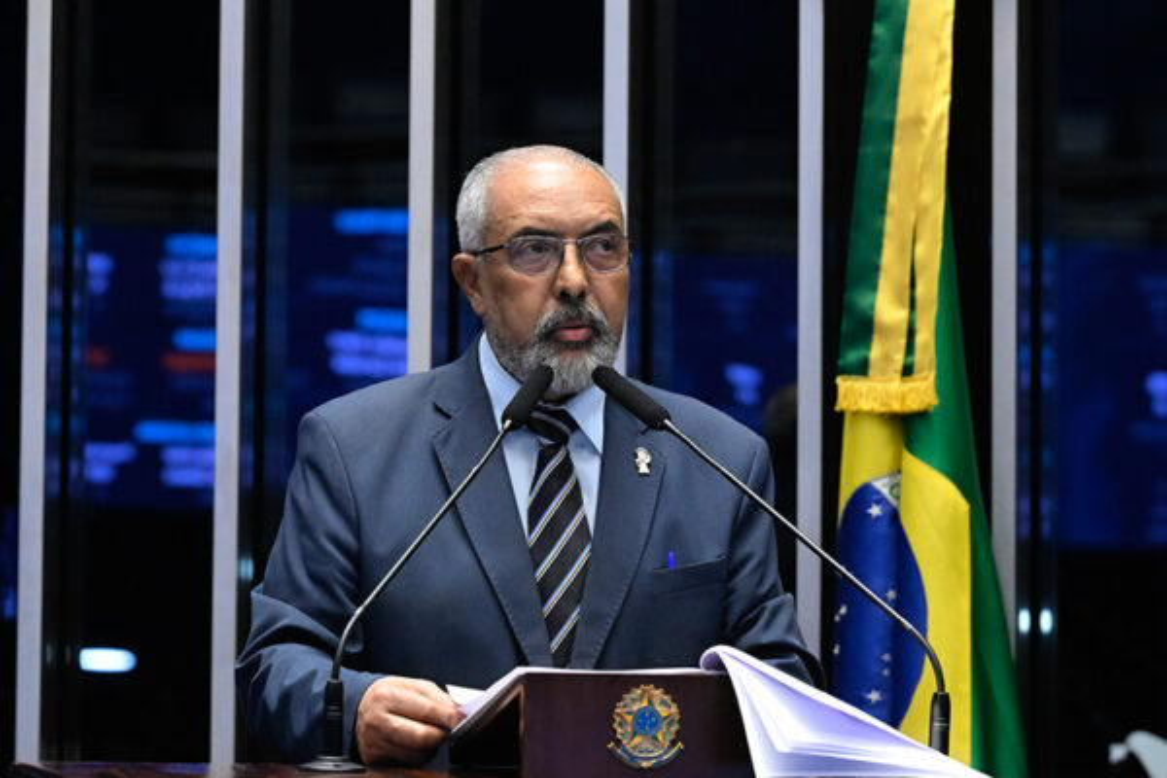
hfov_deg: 12.5
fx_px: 5348
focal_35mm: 165
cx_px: 584
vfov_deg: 8.3
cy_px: 389
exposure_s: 1/160
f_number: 4
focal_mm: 110
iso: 6400
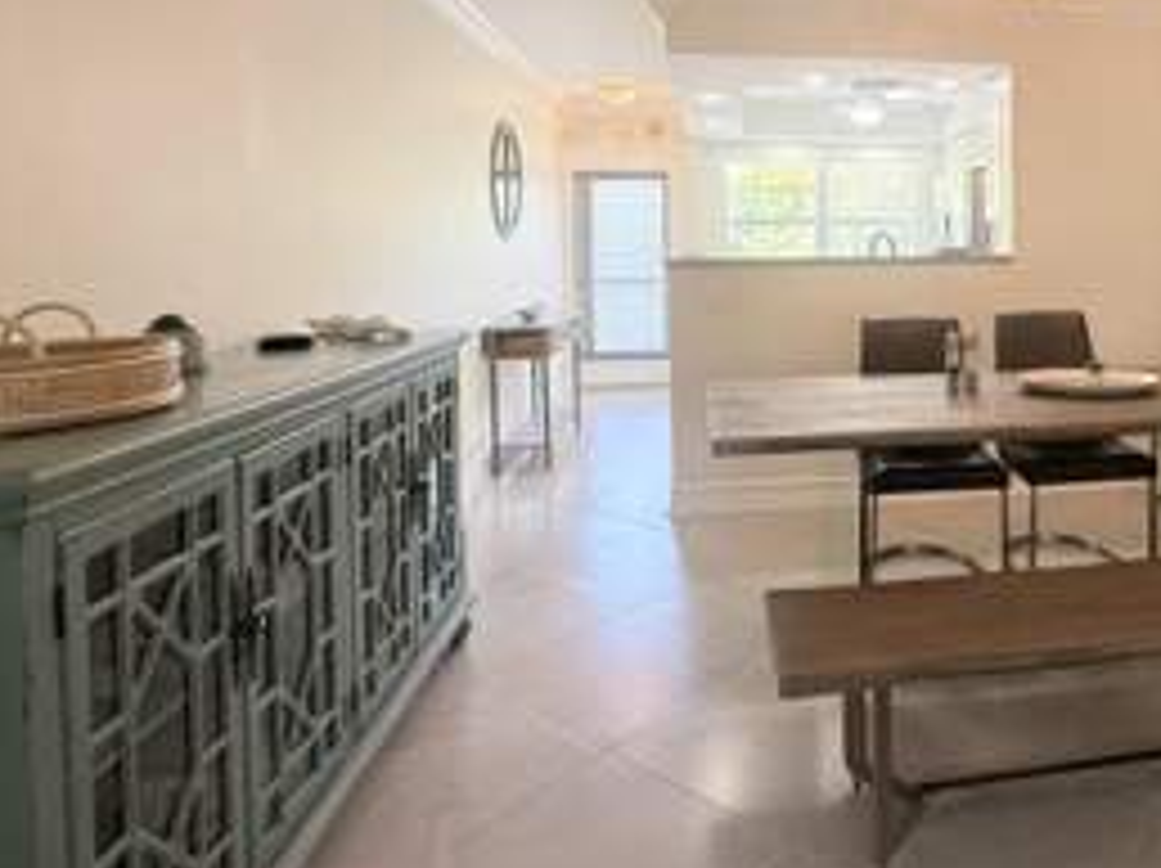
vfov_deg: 51.5
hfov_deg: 63.0
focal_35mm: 26
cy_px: 259
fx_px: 871
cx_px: 886
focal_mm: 2.22
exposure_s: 1/120
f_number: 2.2
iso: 250
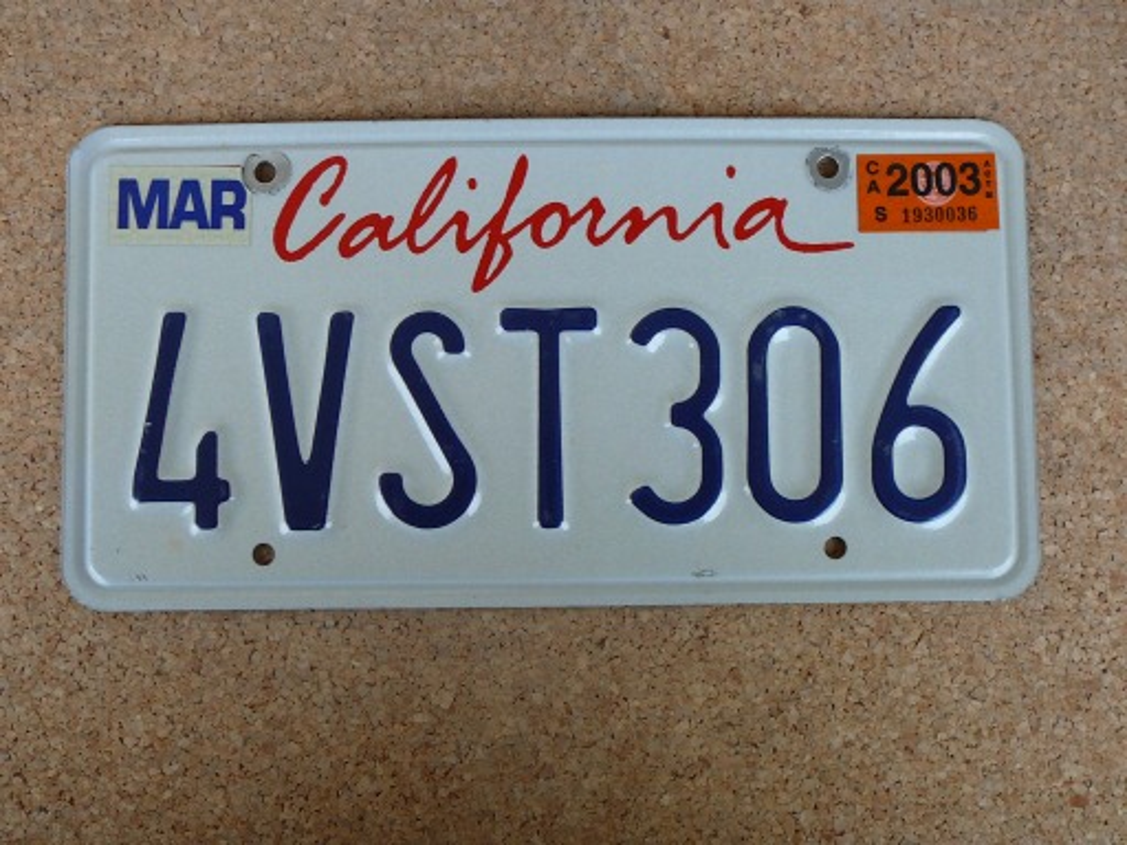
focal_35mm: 41
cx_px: 564
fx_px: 1335
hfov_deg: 45.8
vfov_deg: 35.1
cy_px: 422
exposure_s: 1/30
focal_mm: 6.1
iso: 100
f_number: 3.1
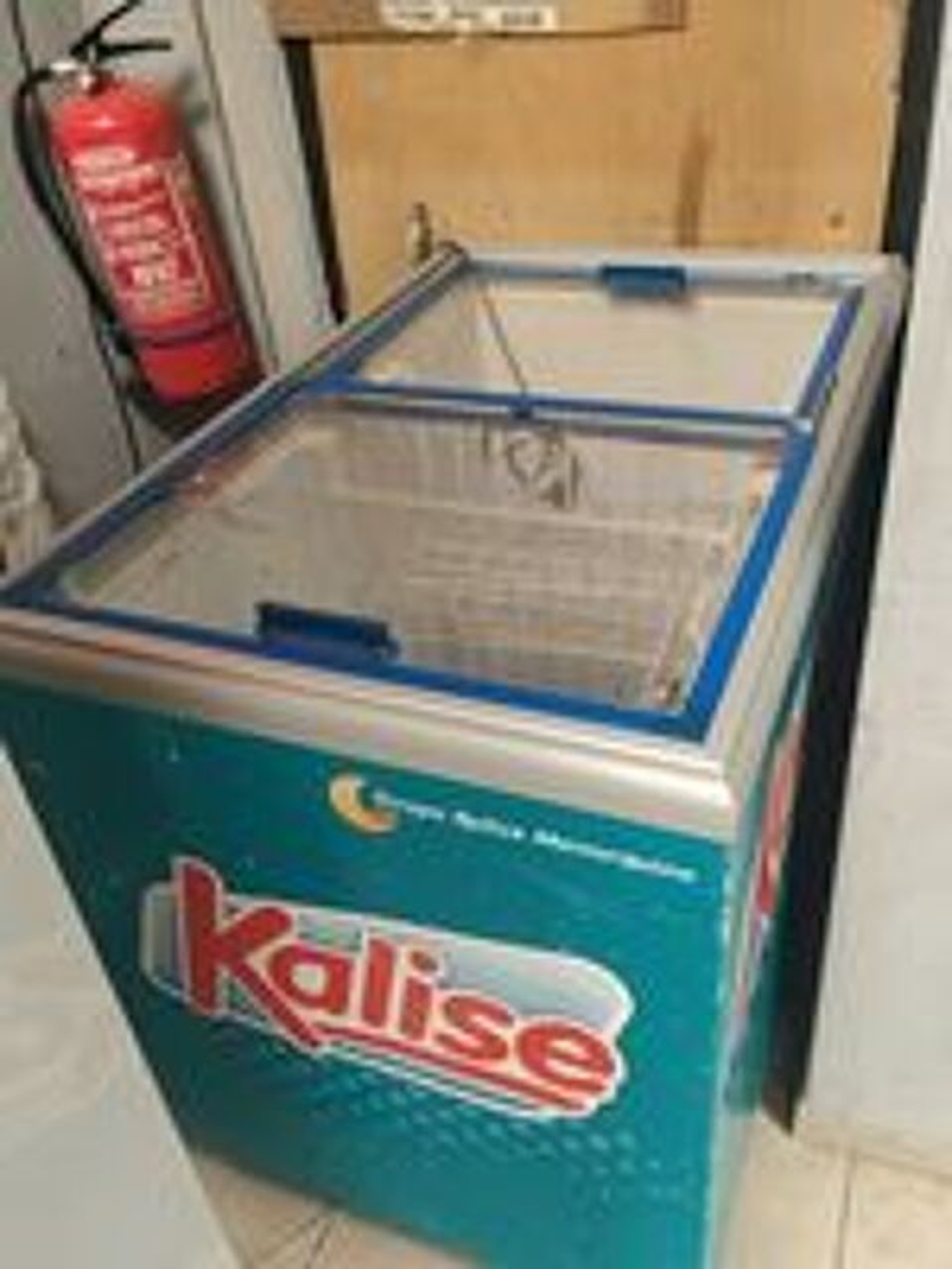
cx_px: 476
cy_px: 634
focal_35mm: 29
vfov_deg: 61.7
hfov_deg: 48.2
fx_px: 1063
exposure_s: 1/25
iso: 500
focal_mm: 4.22
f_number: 1.8
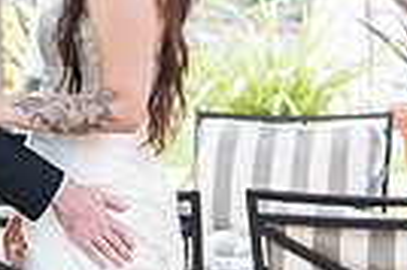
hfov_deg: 8.0
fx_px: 2891
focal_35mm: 256
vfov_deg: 5.3
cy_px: -2
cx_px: 70
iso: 2500
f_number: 4
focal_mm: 59
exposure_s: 1/400
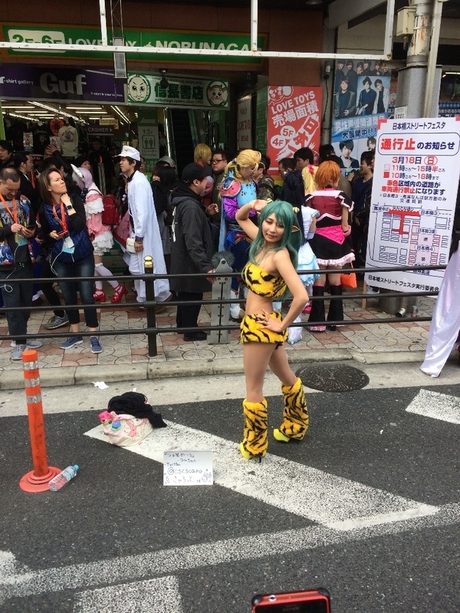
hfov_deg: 48.2
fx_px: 514
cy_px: 306
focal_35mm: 29
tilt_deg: -17.7
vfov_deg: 61.7
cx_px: 230
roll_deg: +1.1
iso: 32
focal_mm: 4.15
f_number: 2.2
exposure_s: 1/631
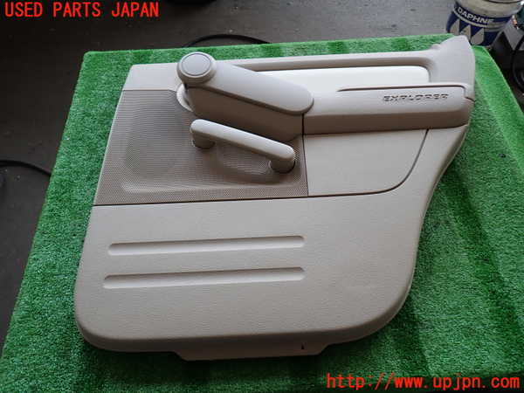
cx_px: 262
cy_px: 196
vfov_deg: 54.9
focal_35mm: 25
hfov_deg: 69.4
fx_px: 378
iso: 100
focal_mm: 4.5
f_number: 2
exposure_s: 1/60
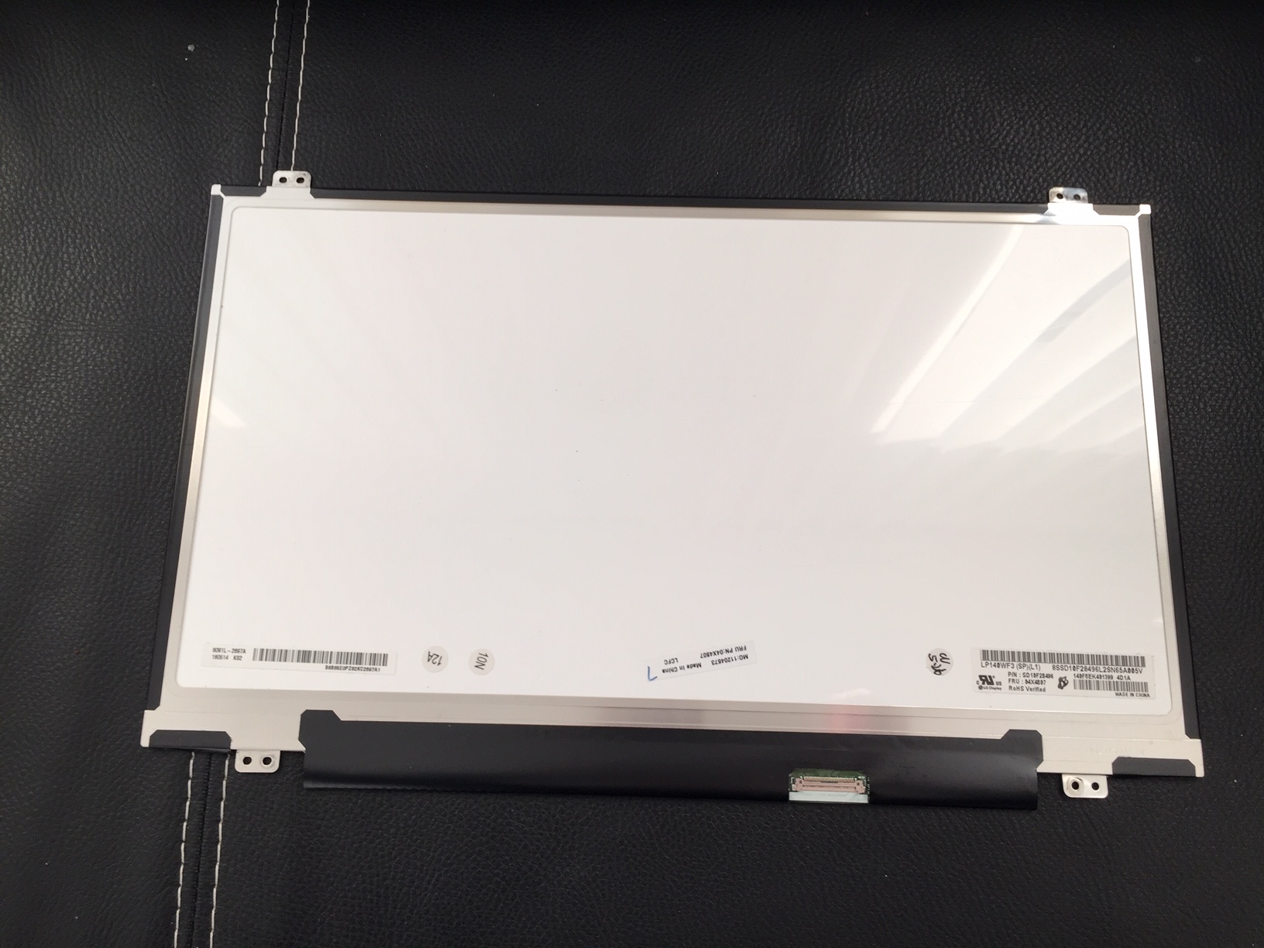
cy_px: 474
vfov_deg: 48.2
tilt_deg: -76.0
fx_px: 1059
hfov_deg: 61.7
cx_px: 632
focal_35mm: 29
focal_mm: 4.15
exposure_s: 1/100
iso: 40
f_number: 2.2
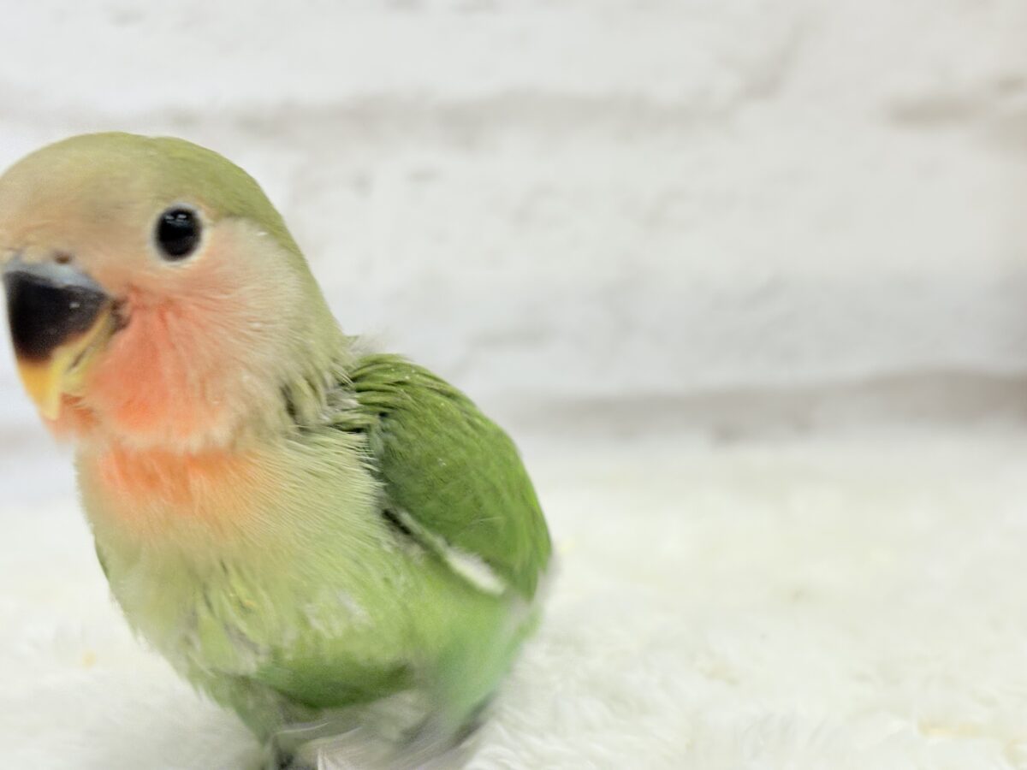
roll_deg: +1.8
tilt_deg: -6.0
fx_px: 1543
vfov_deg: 28.0
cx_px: 514
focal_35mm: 52
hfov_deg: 36.8
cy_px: 385
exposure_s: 1/100
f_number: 1.6
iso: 80
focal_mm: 5.96
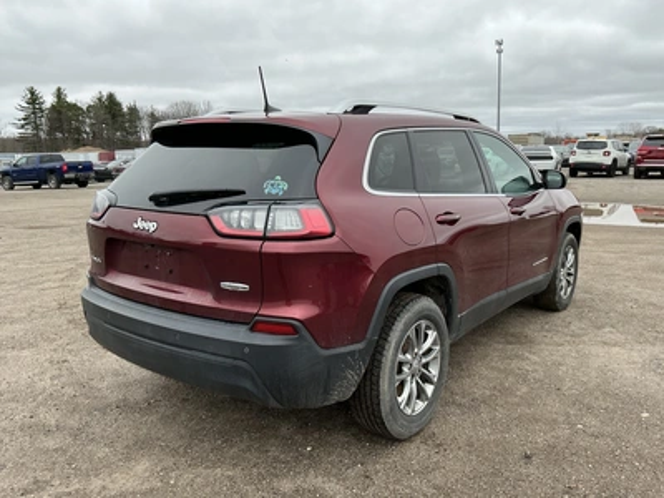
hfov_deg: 63.4
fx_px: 537
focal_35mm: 28
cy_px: 249
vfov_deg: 49.7
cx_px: 332
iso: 25
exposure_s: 1/519
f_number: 1.8
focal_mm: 3
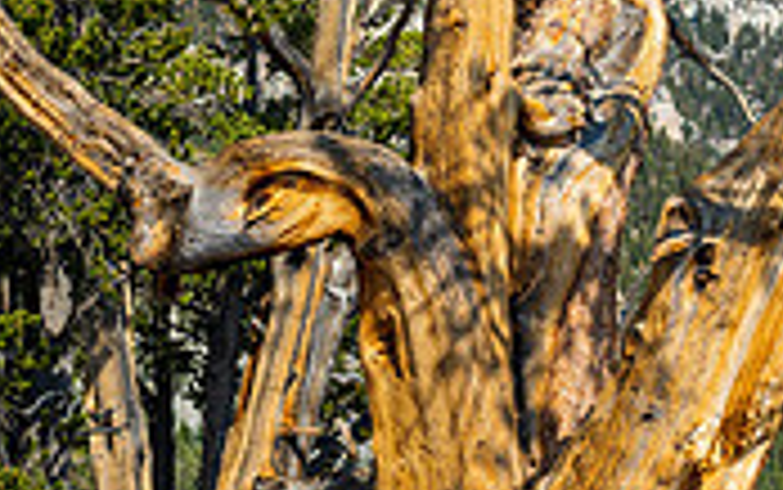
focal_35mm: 132
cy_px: 99
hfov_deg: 15.8
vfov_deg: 9.9
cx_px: 549
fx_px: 2819
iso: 100
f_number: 8
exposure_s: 1/160
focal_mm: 50
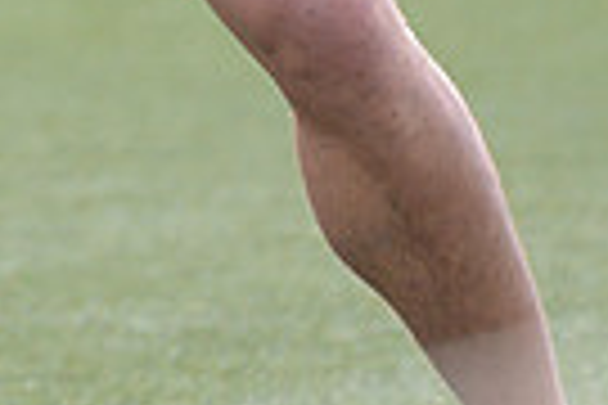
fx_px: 20350
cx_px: -536
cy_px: -416
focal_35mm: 1205
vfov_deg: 1.1
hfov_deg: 1.7
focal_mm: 280
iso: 800
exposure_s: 1/1000
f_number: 4
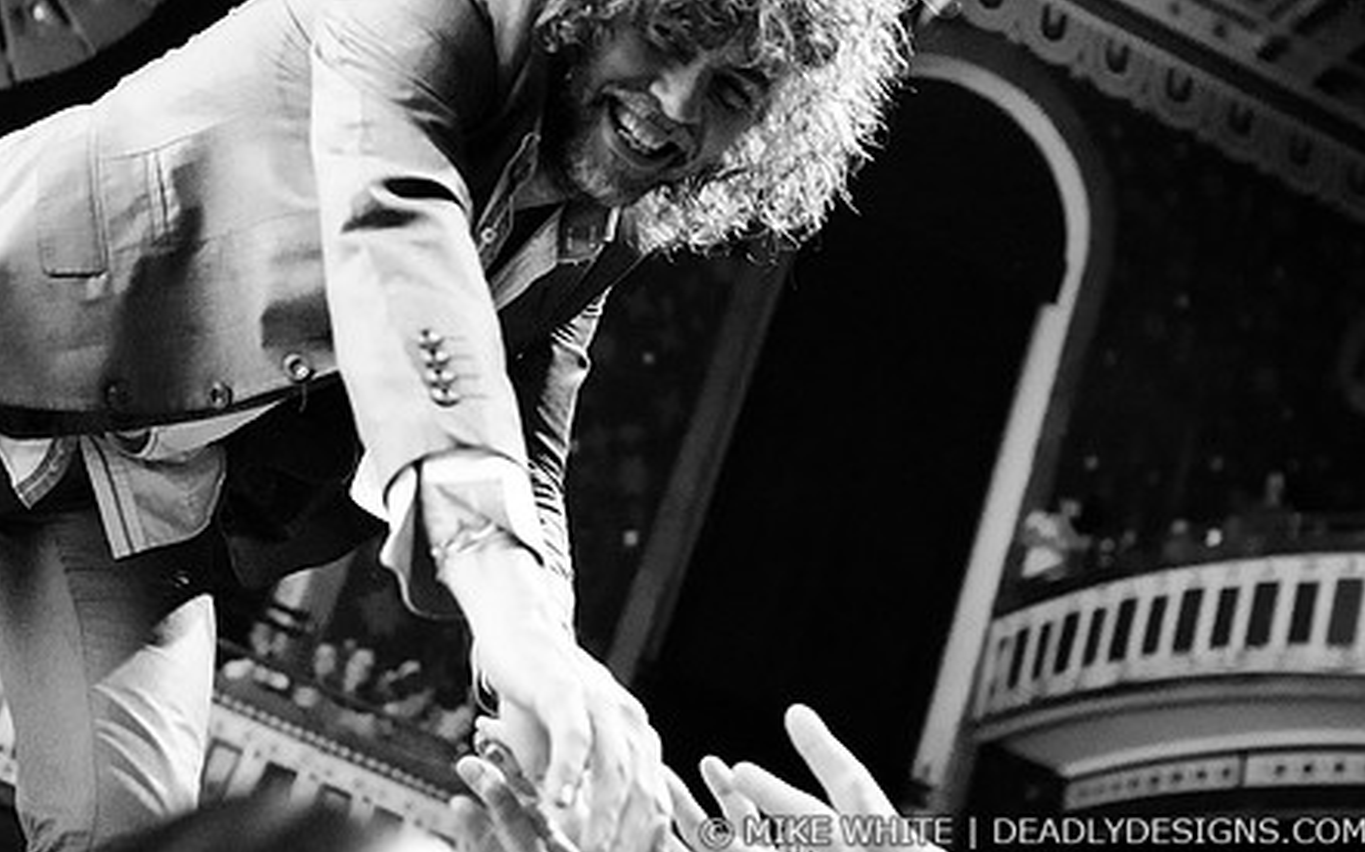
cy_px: 265
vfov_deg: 21.5
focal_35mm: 60
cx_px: 488
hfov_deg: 33.8
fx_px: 2231
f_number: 3.5
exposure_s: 1/400
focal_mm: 30
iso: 1600
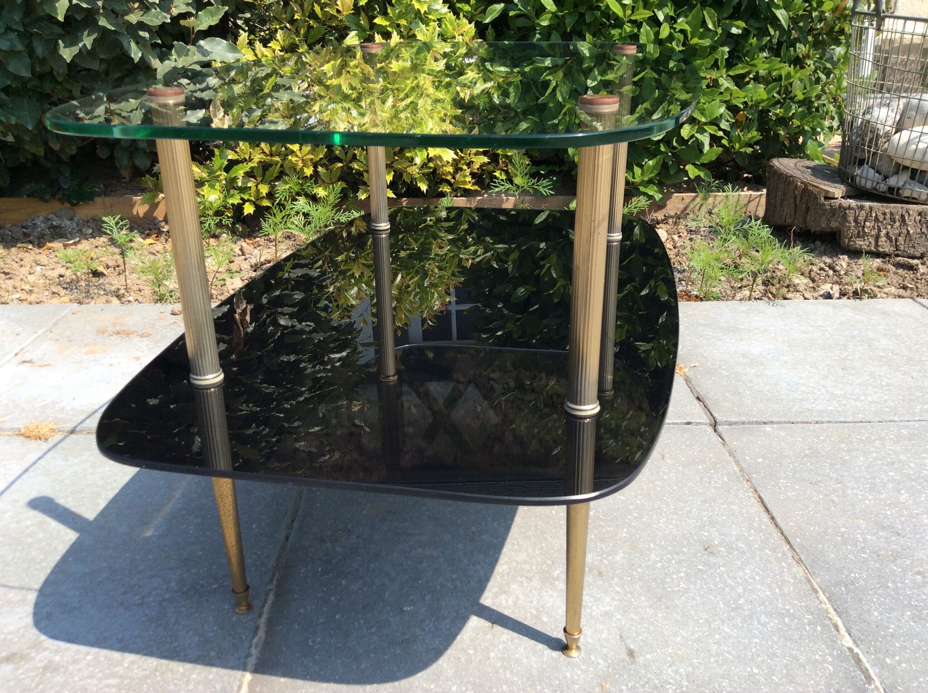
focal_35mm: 32
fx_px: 857
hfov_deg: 56.9
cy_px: 346
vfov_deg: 44.1
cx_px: 464
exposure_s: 1/1244
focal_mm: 3.3
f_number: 2.4
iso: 32
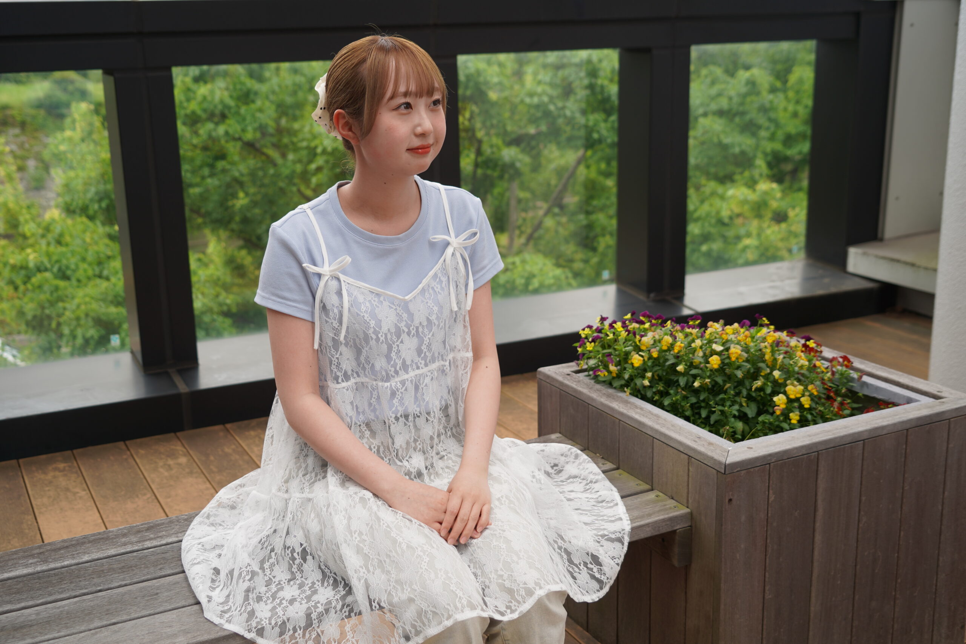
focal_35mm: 41
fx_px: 1100
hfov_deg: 47.4
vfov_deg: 32.6
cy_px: 322
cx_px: 483
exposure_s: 1/250
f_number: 4.5
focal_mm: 41
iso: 100
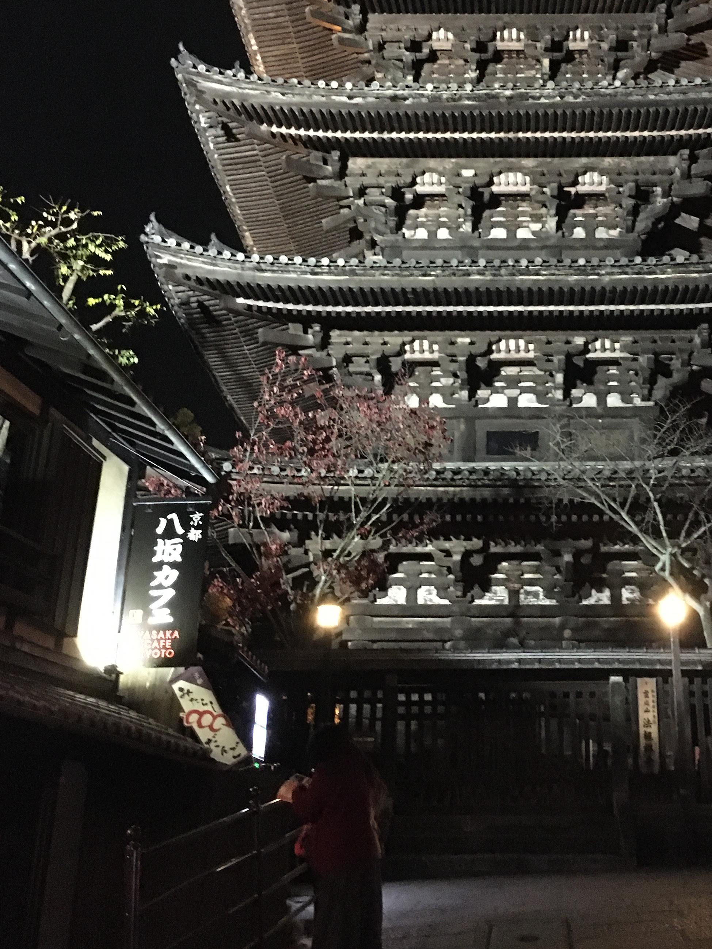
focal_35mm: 45
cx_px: 517
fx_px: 1234
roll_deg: -0.5
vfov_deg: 41.8
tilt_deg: +23.7
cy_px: 356
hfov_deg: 31.7
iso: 800
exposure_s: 1/15
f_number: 2.2
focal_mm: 4.15
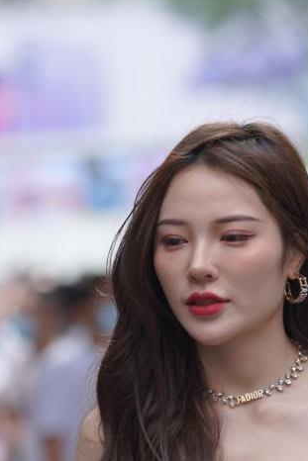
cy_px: 705
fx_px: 8463
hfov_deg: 2.1
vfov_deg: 3.1
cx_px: -406
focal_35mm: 660
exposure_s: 1/500
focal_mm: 135
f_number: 3.2
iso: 250
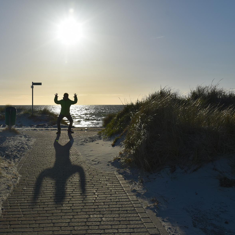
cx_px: 61
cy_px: 117
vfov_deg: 39.2
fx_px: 330
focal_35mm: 43
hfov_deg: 38.3
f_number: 10
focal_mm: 22
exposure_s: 1/500
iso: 100
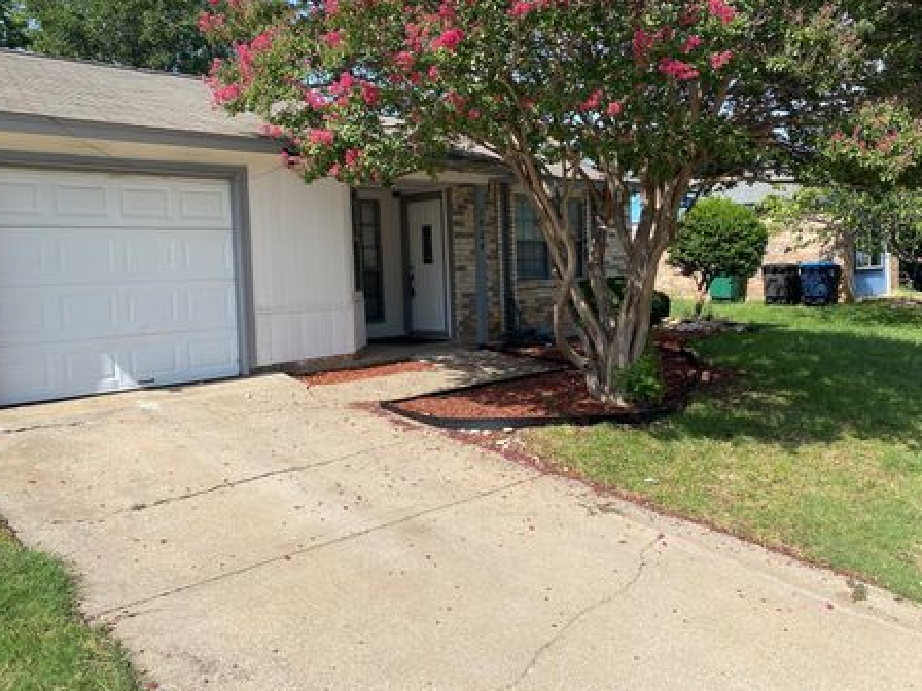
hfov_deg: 61.6
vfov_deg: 48.2
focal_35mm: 29
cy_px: 312
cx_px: 490
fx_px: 772
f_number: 1.8
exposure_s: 1/2105
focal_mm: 4.25
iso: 32
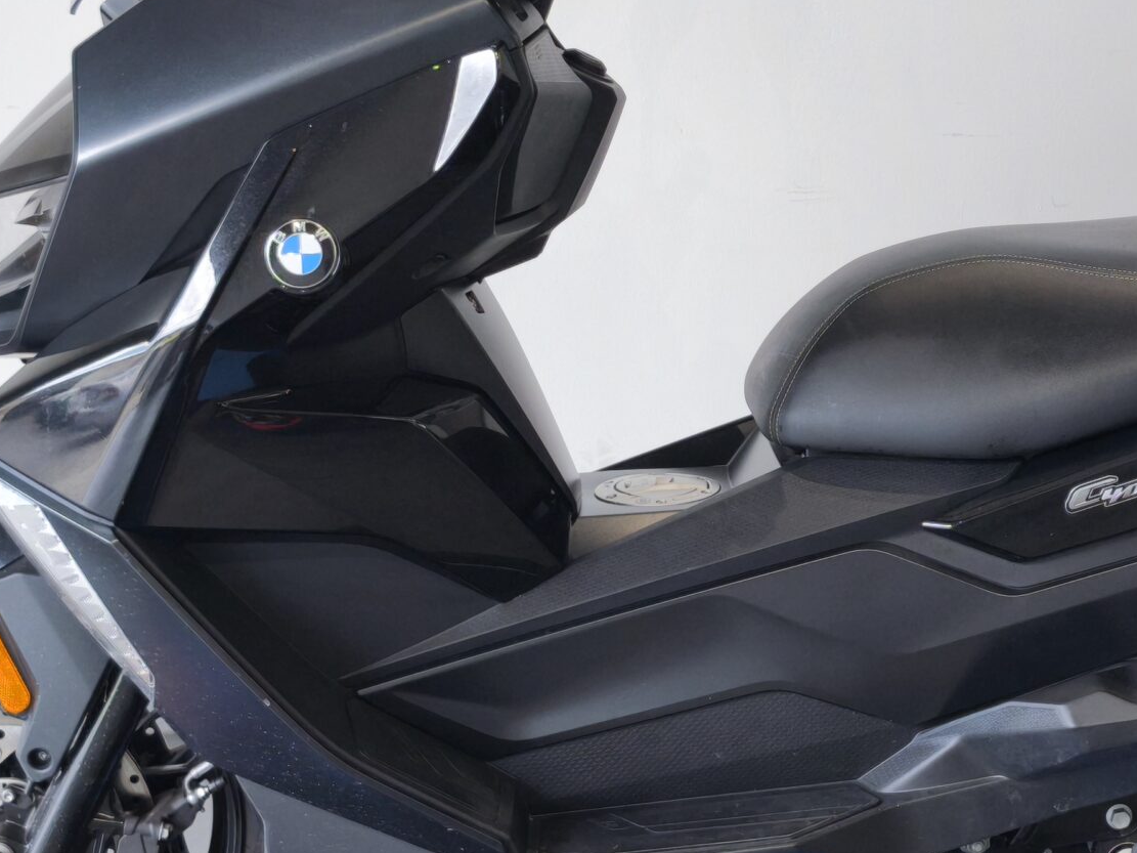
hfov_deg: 18.4
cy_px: 269
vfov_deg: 13.9
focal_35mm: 106
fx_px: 3481
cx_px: 918
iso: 50
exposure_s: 1/100
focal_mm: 6.57
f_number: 1.6
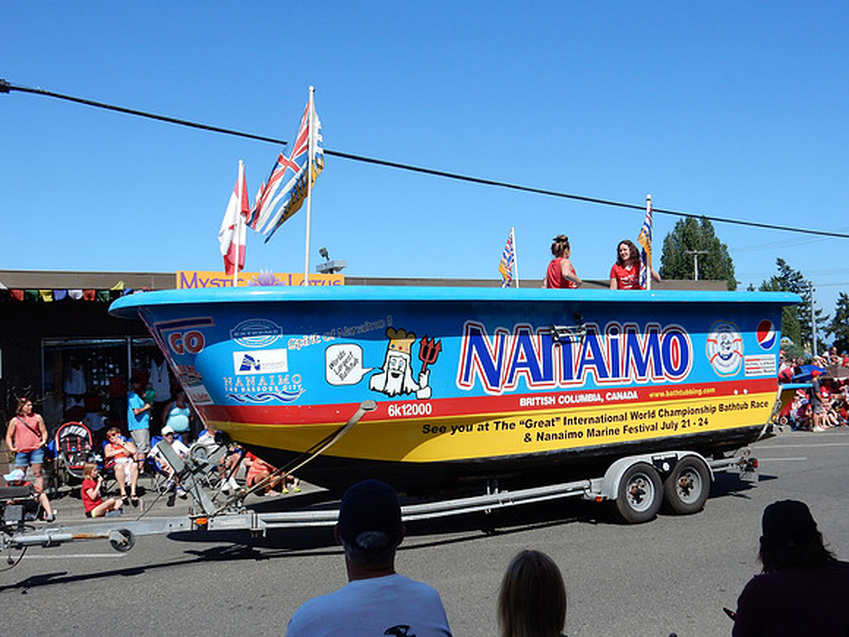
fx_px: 883
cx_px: 424
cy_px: 318
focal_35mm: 36
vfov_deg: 39.7
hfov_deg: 51.4
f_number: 4
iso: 125
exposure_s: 1/1250
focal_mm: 6.4
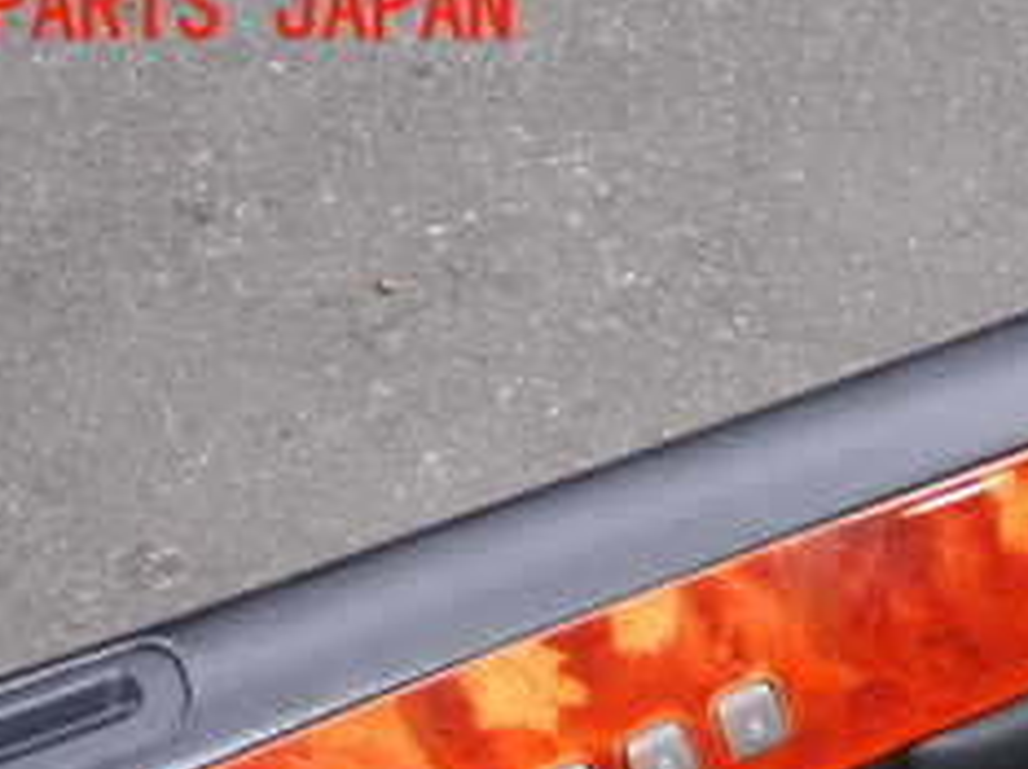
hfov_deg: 24.2
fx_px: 2284
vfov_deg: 18.1
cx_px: 1032
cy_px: 945
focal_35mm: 77
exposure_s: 1/30
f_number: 6.3
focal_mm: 5.4
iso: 200
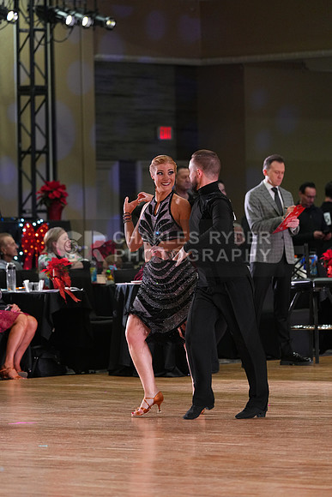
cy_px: 248
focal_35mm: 200
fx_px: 2765
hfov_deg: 6.9
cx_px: 166
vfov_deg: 10.3
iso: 2500
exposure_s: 1/200
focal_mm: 200
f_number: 4.5
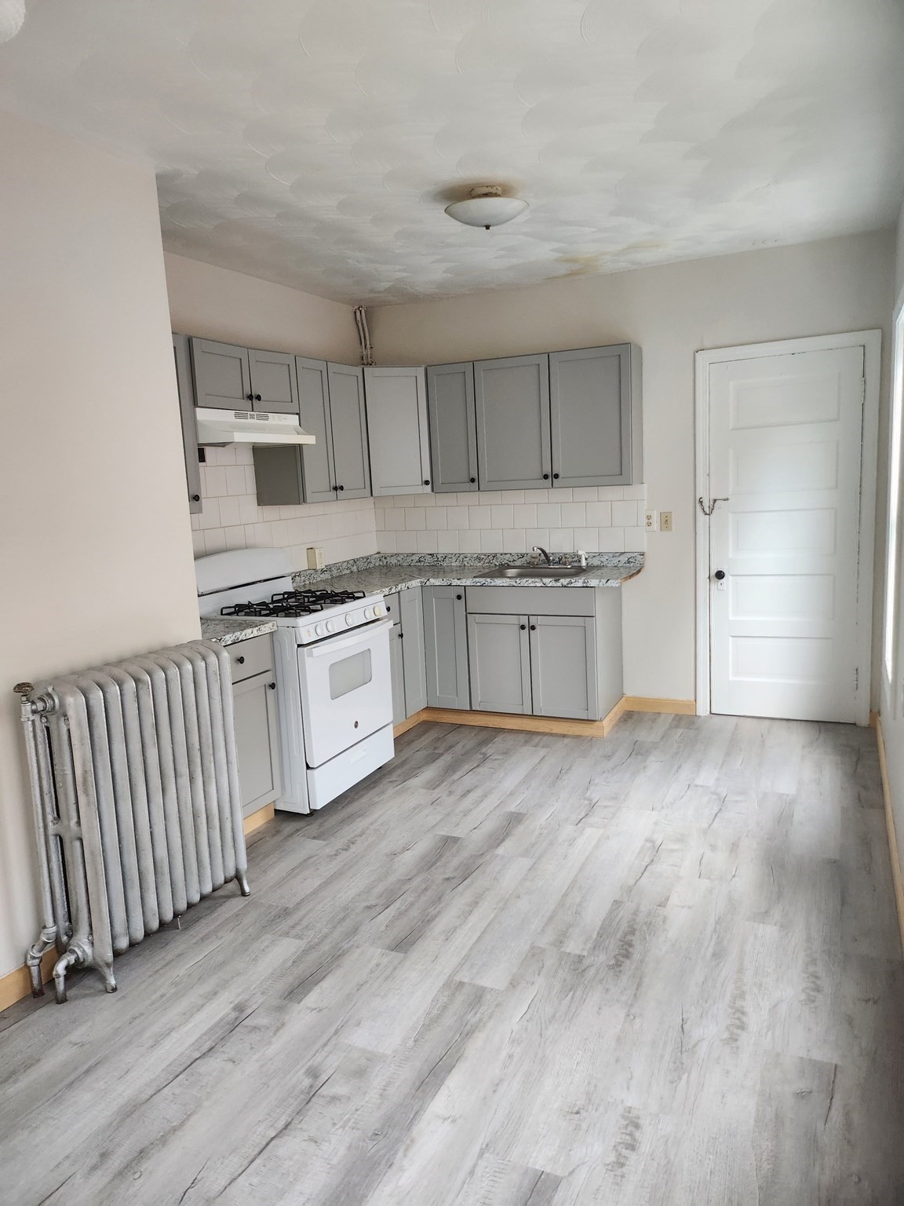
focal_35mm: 24
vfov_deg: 71.6
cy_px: 603
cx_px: 452
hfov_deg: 56.8
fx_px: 836
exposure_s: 1/180
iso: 200
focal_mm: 5
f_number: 1.8
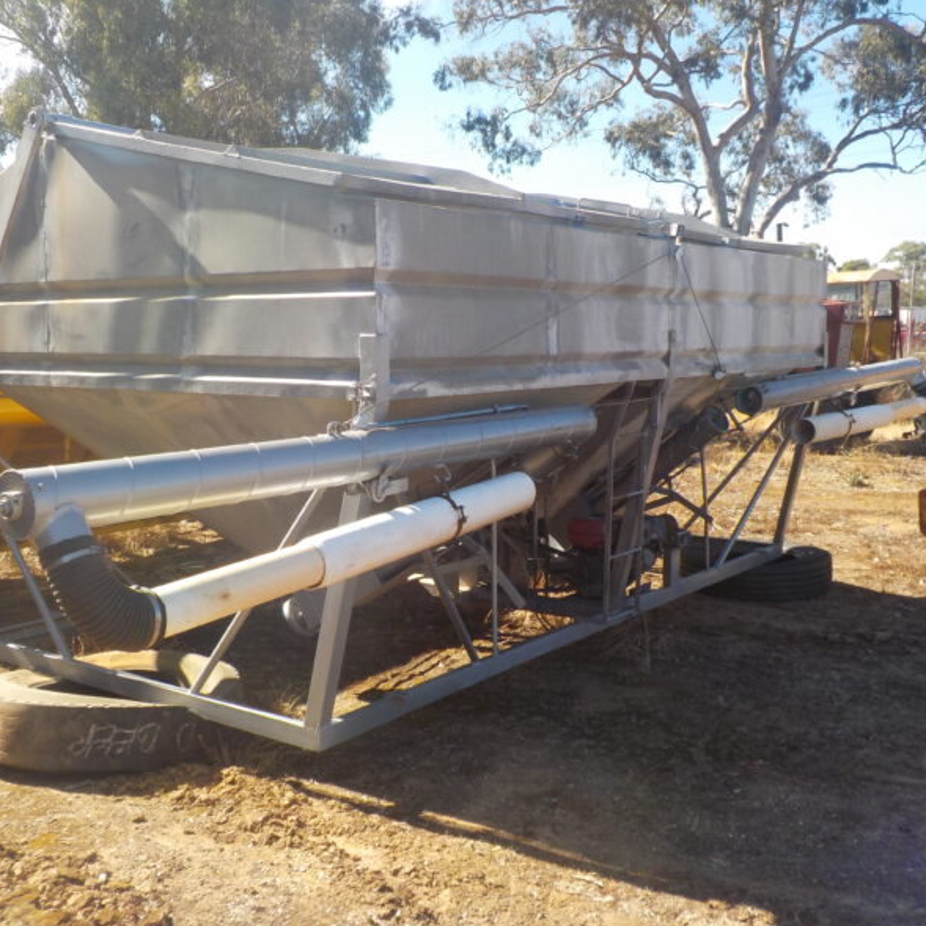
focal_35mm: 36
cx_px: 412
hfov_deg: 46.0
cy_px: 464
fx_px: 1090
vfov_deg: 46.0
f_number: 3.3
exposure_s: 1/500
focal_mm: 4.1
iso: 125
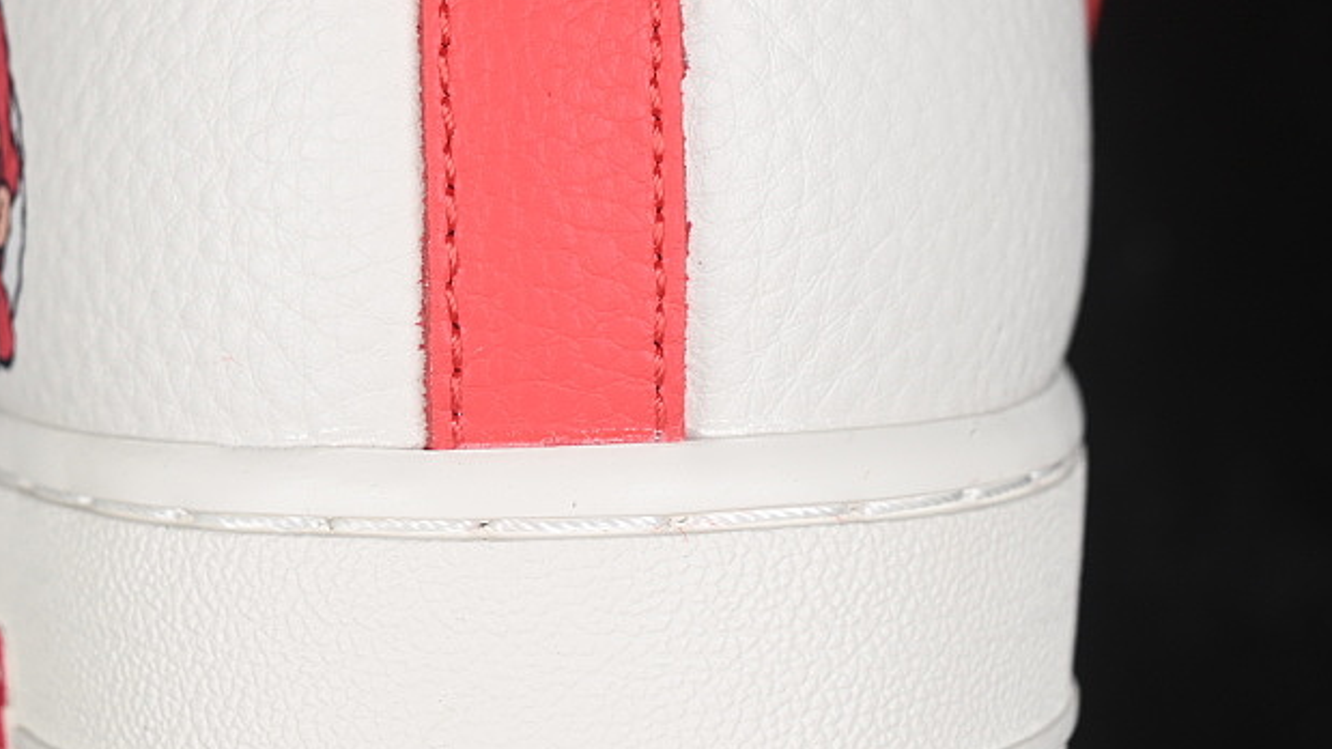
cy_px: 121
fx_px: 4838
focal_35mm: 137
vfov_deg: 8.8
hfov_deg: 15.7
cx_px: 534
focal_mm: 50
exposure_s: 1/80
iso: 160
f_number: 7.1
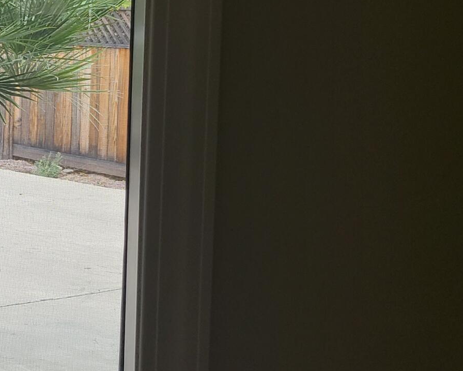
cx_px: -302
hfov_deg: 18.8
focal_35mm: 85
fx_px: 1165
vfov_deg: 17.8
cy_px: 39
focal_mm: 5.4
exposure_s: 1/178
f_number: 1.8
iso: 40
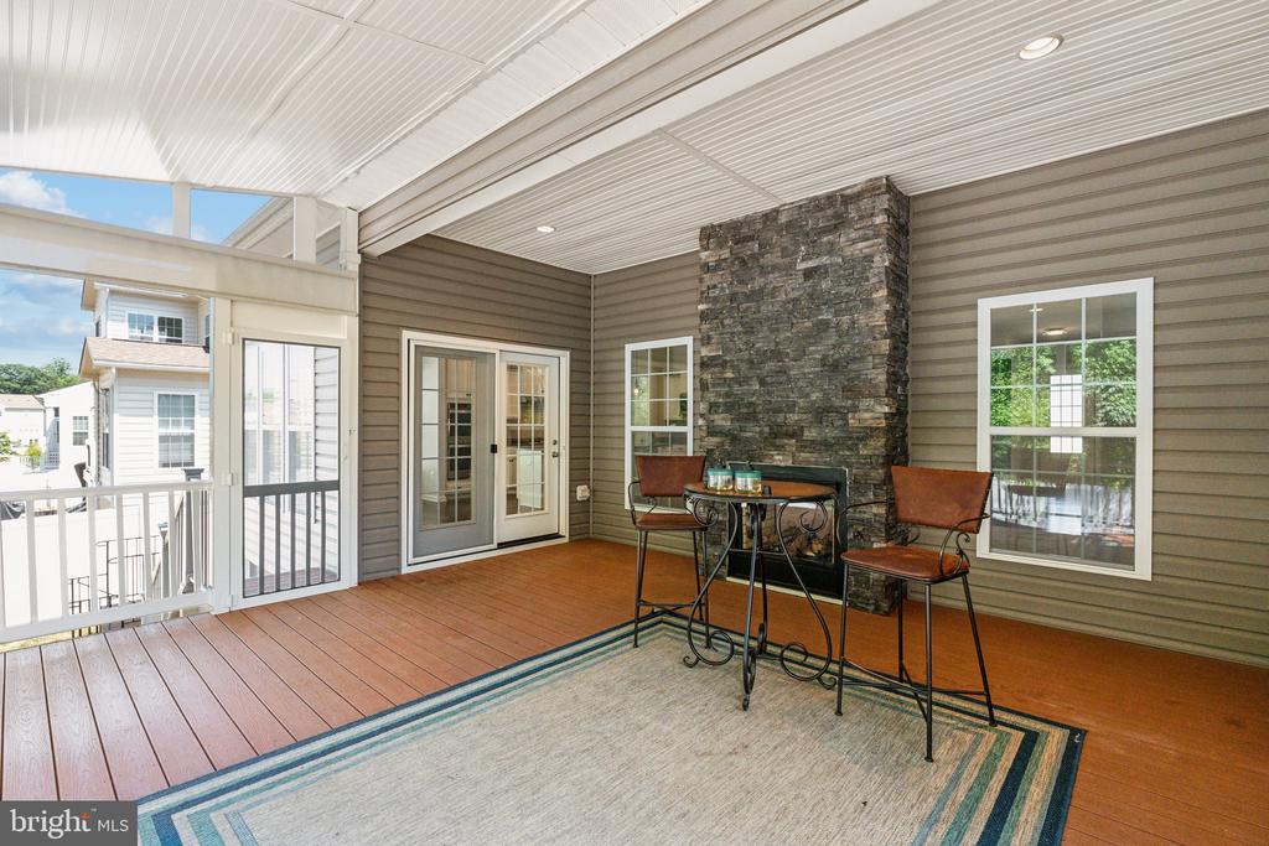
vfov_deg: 73.8
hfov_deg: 96.7
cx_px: 634
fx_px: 564
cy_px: 423
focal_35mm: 16
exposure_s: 1/125
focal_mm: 10.8
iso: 1000
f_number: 7.1
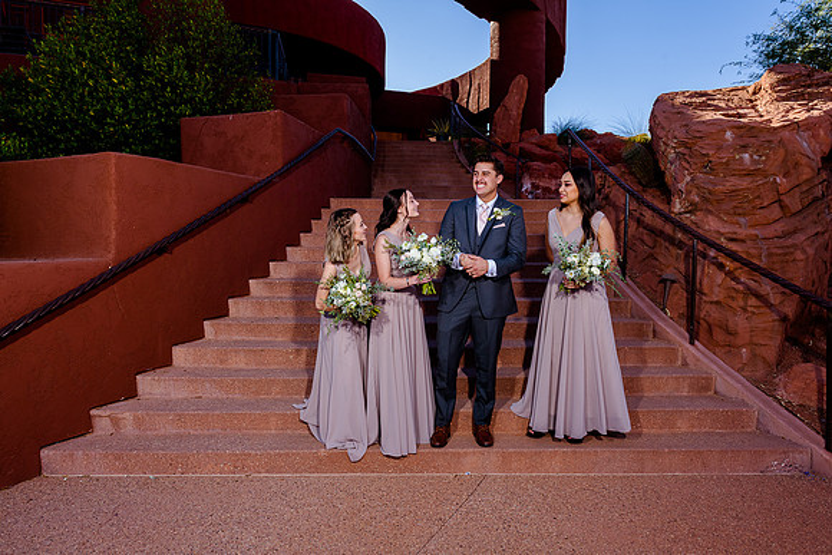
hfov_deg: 73.3
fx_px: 559
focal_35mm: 24
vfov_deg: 52.8
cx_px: 414
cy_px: 277
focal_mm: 24
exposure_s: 1/160
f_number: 8
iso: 200
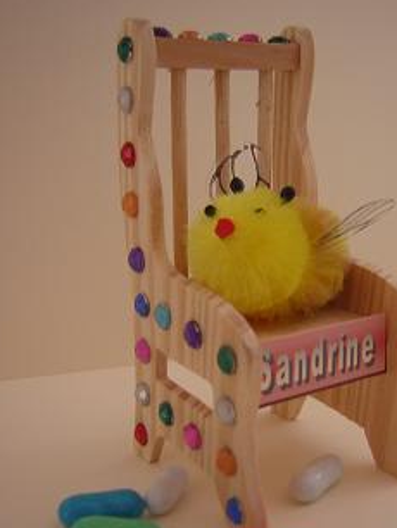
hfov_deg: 30.8
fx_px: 718
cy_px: 280
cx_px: 243
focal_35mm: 47
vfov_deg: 40.4
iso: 50
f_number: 2.6
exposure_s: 1/30
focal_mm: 4.7
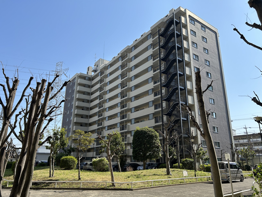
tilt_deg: +16.4
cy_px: 98
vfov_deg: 53.1
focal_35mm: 26
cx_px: 131
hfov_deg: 67.3
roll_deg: -0.8
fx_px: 197
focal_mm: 5.7
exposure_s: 1/2994
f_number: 1.5
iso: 50
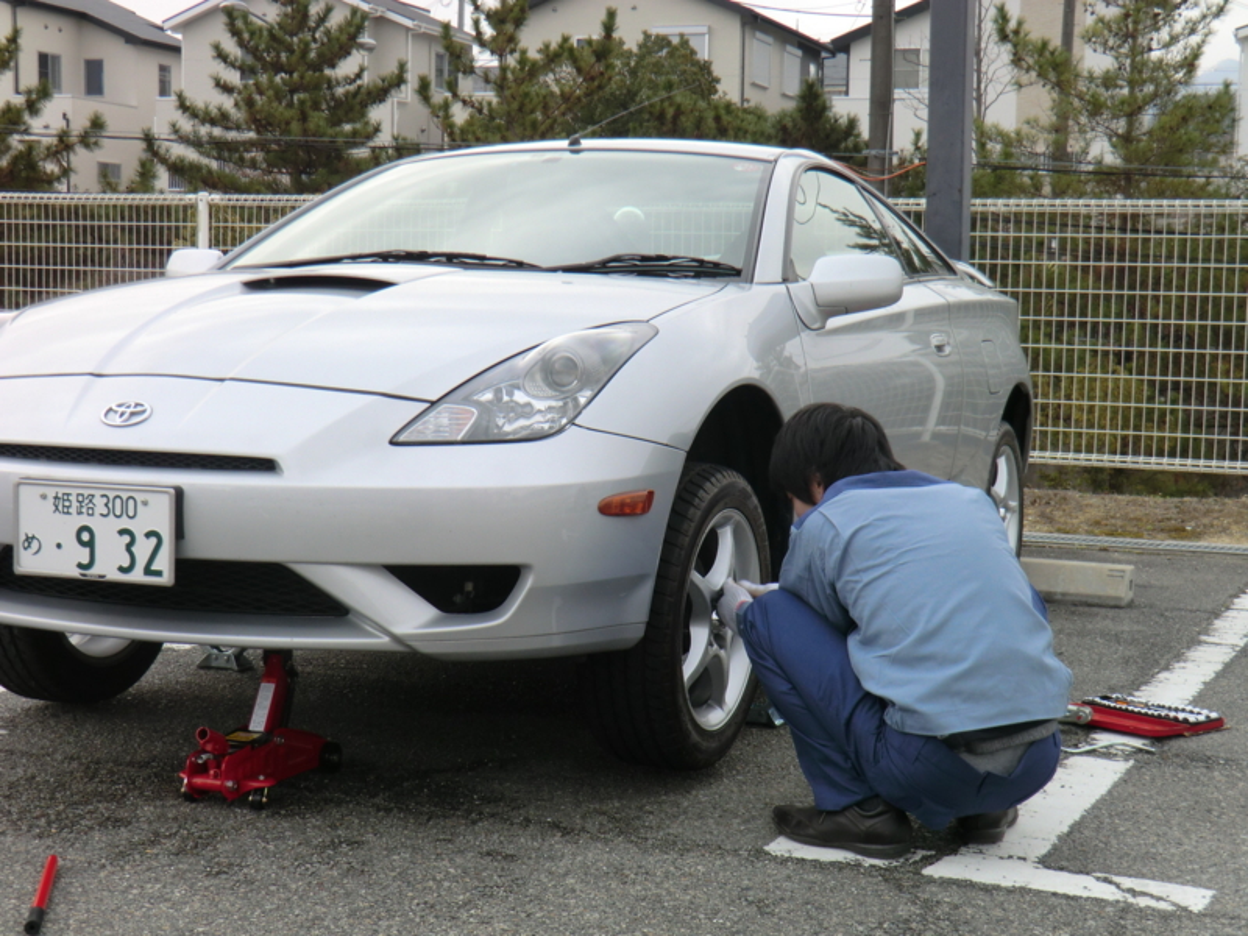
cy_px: 468
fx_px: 1983
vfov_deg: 26.6
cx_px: 624
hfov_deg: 34.9
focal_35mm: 55
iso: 100
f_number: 4.2
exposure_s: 1/60
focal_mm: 9.8
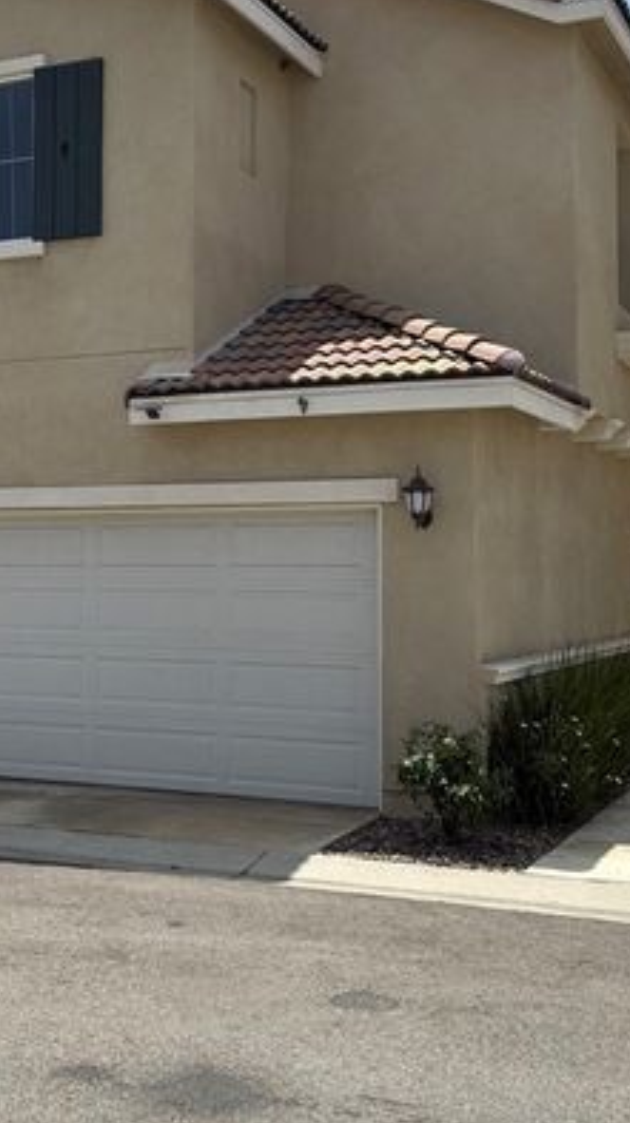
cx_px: 177
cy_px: 480
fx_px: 1429
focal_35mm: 48
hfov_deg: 24.7
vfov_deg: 42.8
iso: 50
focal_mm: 5.96
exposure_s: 1/4329
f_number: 1.6
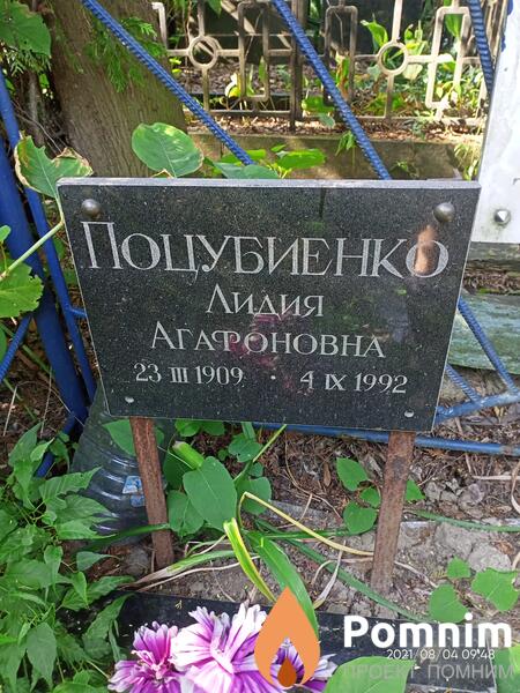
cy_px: 346
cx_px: 260
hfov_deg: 49.7
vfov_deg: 63.4
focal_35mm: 28
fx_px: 561
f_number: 1.8
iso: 218
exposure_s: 1/33.3
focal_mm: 4.05
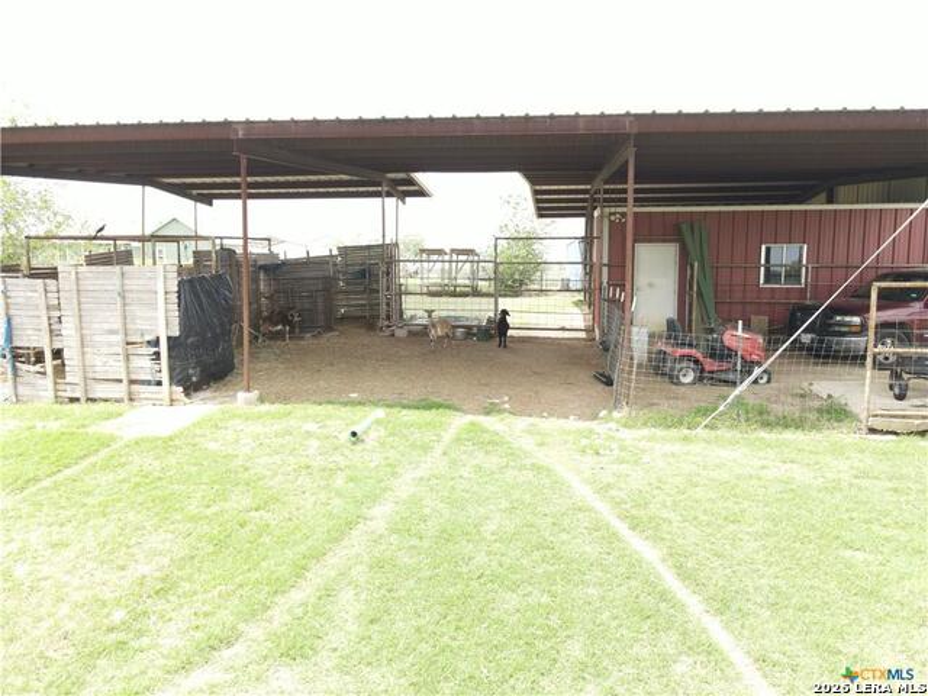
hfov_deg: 71.6
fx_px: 643
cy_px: 348
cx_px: 464
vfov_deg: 56.8
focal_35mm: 24
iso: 100
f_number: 2.8
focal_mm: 4.5
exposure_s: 1/100
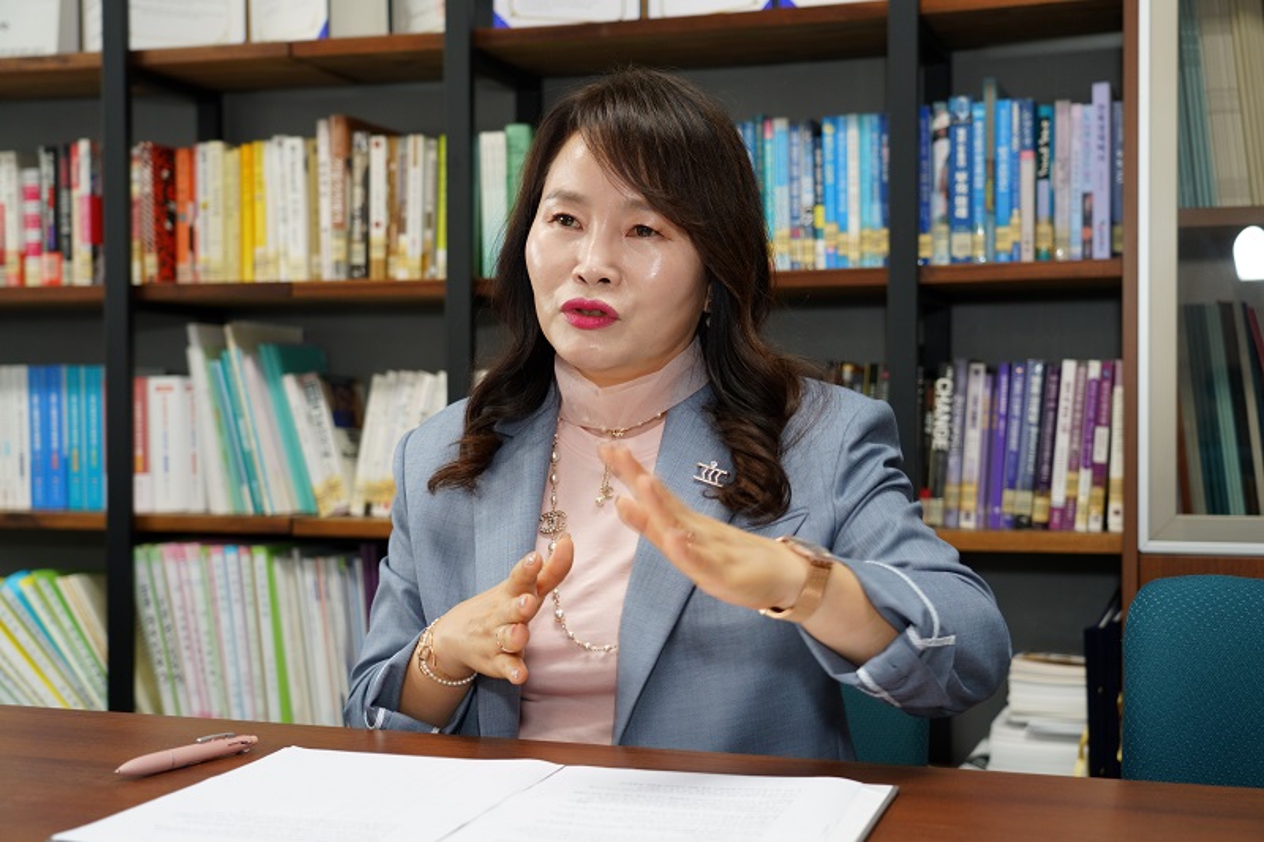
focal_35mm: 48
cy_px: 421
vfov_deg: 28.1
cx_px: 632
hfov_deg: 41.1
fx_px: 1685
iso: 800
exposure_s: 1/80
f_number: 4
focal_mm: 48
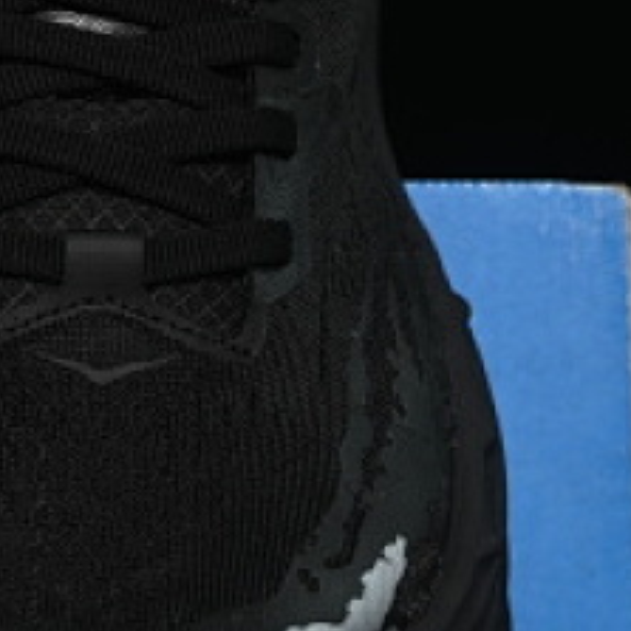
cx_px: -291
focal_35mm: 309
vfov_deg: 5.7
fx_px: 6373
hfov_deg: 5.6
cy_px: 246
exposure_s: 1/50
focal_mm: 50
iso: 160
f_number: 6.3
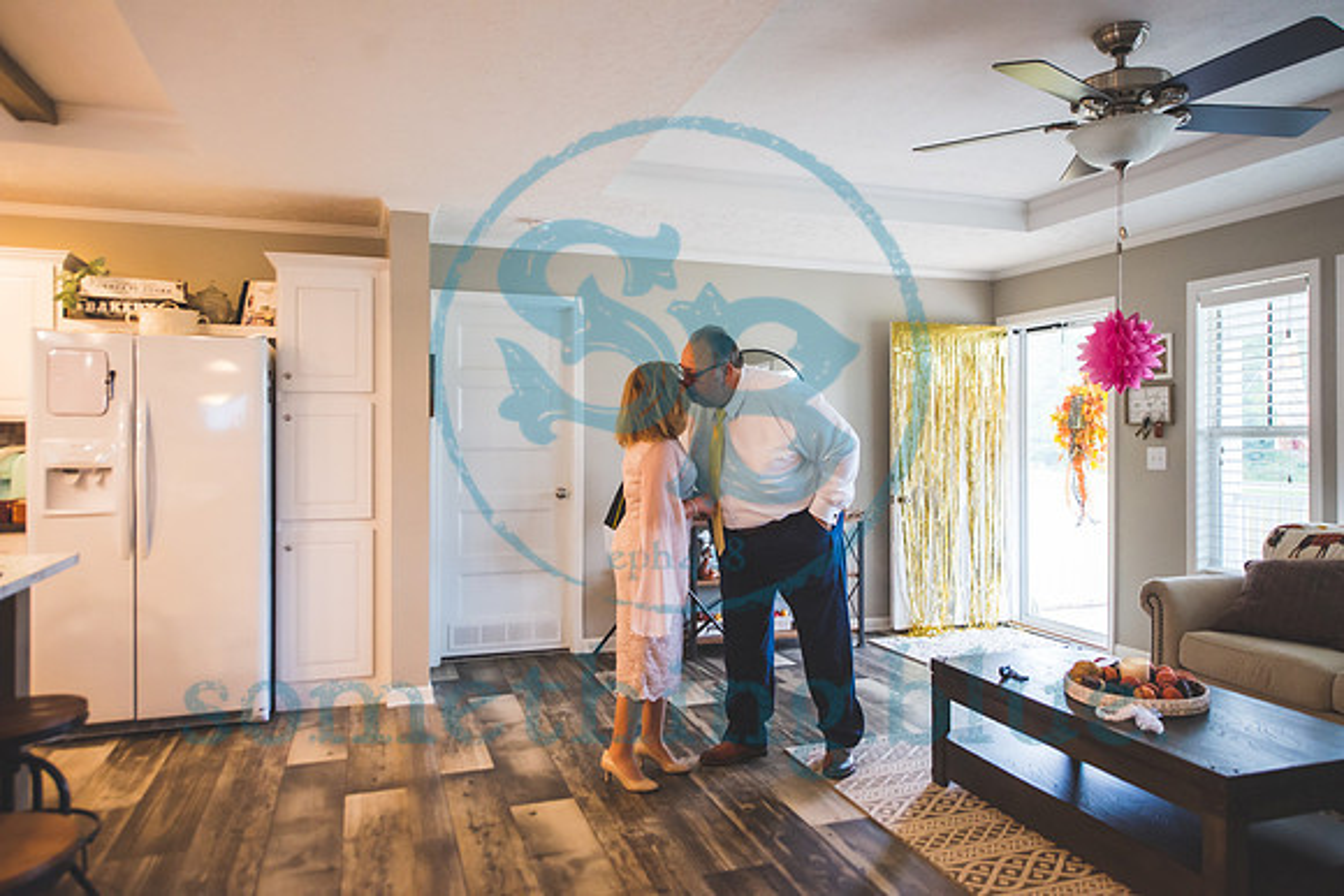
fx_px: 896
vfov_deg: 53.2
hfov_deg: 73.7
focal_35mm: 24
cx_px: 672
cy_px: 448
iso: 2000
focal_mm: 24
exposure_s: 1/125
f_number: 2.8
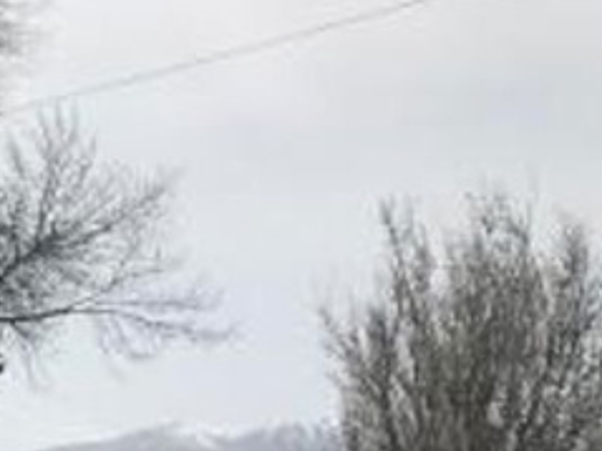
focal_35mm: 120
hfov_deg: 13.9
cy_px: 579
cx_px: -610
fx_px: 2086
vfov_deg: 12.0
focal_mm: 3.99
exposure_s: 1/4808
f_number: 1.8
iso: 20
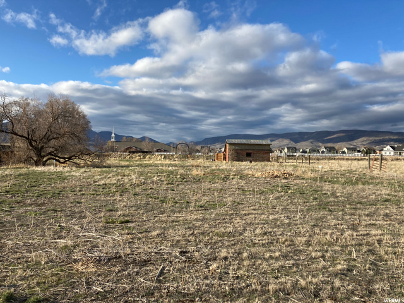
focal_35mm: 28
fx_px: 327
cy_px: 152
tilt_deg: +0.6
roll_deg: -1.2
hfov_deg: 63.4
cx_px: 202
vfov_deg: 49.7
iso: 20
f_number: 1.8
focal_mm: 3.99
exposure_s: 1/1567
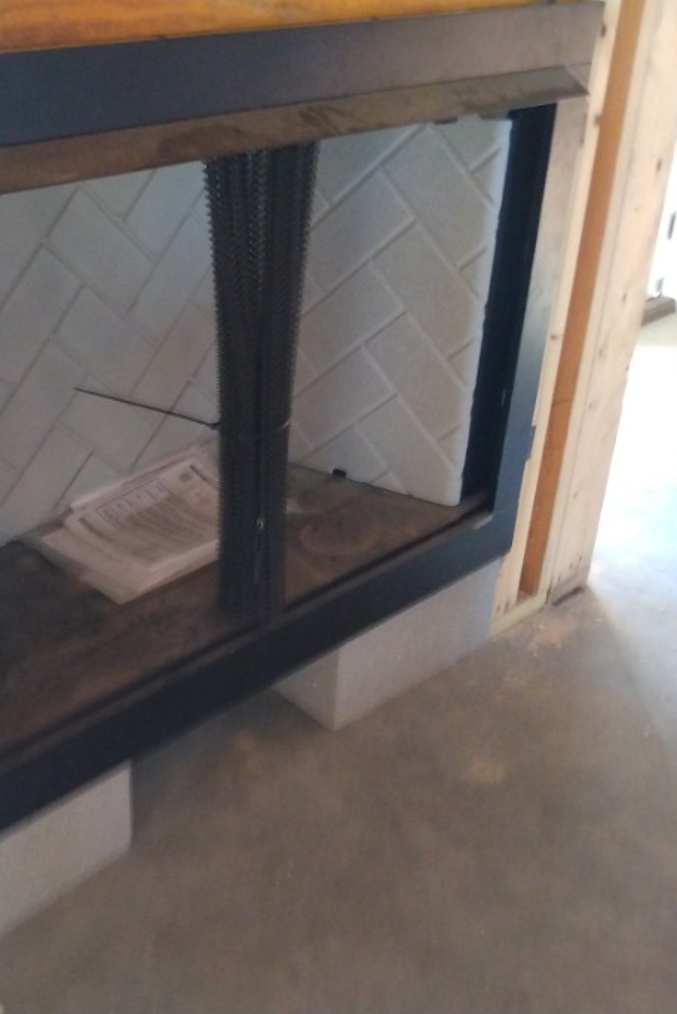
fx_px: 789
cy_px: 503
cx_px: 148
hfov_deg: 44.5
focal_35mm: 28
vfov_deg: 65.5
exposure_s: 1/24
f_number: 2
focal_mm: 3.54
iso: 716
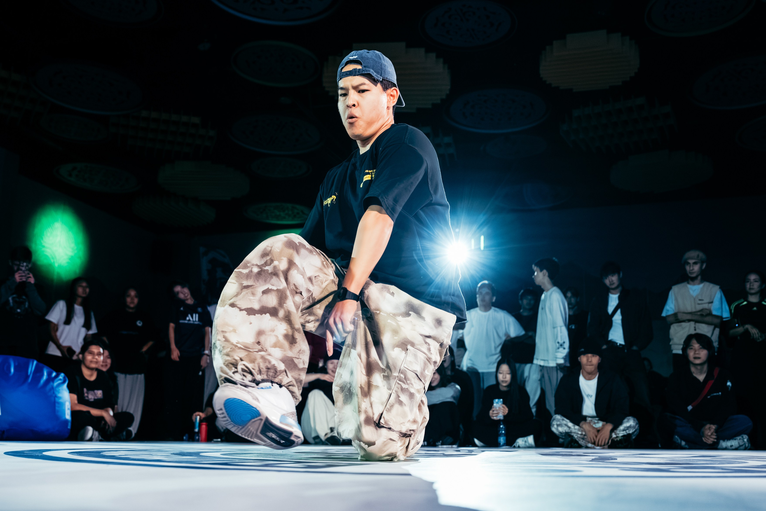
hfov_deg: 53.5
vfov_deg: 37.0
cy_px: 312
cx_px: 404
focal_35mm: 36
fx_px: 759
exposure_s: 1/800
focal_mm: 29
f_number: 2.8
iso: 3200
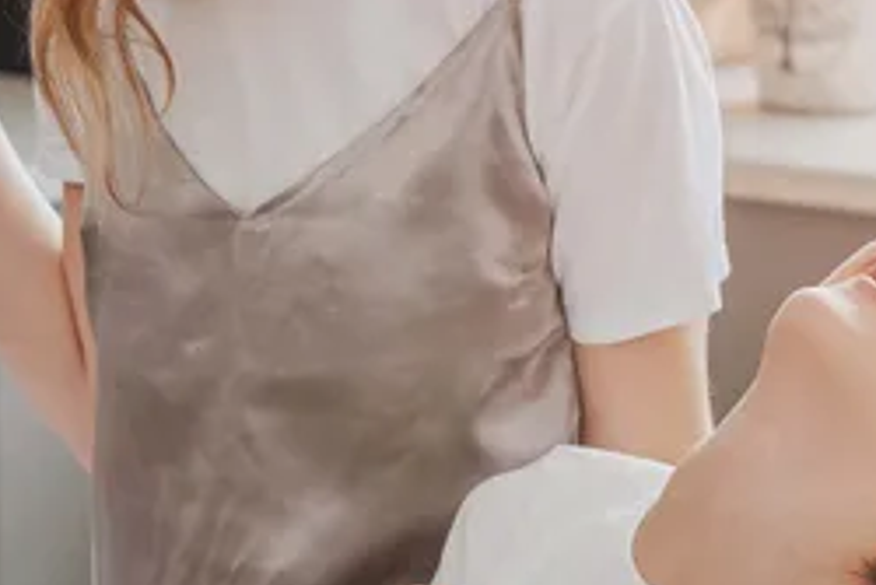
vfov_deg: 8.4
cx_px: -137
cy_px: 282
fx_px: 3993
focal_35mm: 164
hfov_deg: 12.3
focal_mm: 40
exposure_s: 1/640
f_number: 2.5
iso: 800
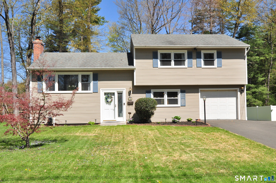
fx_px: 230
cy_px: 92
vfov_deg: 43.5
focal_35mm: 30
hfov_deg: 62.0
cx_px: 138
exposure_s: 1/500
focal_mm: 20
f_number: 8
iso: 250
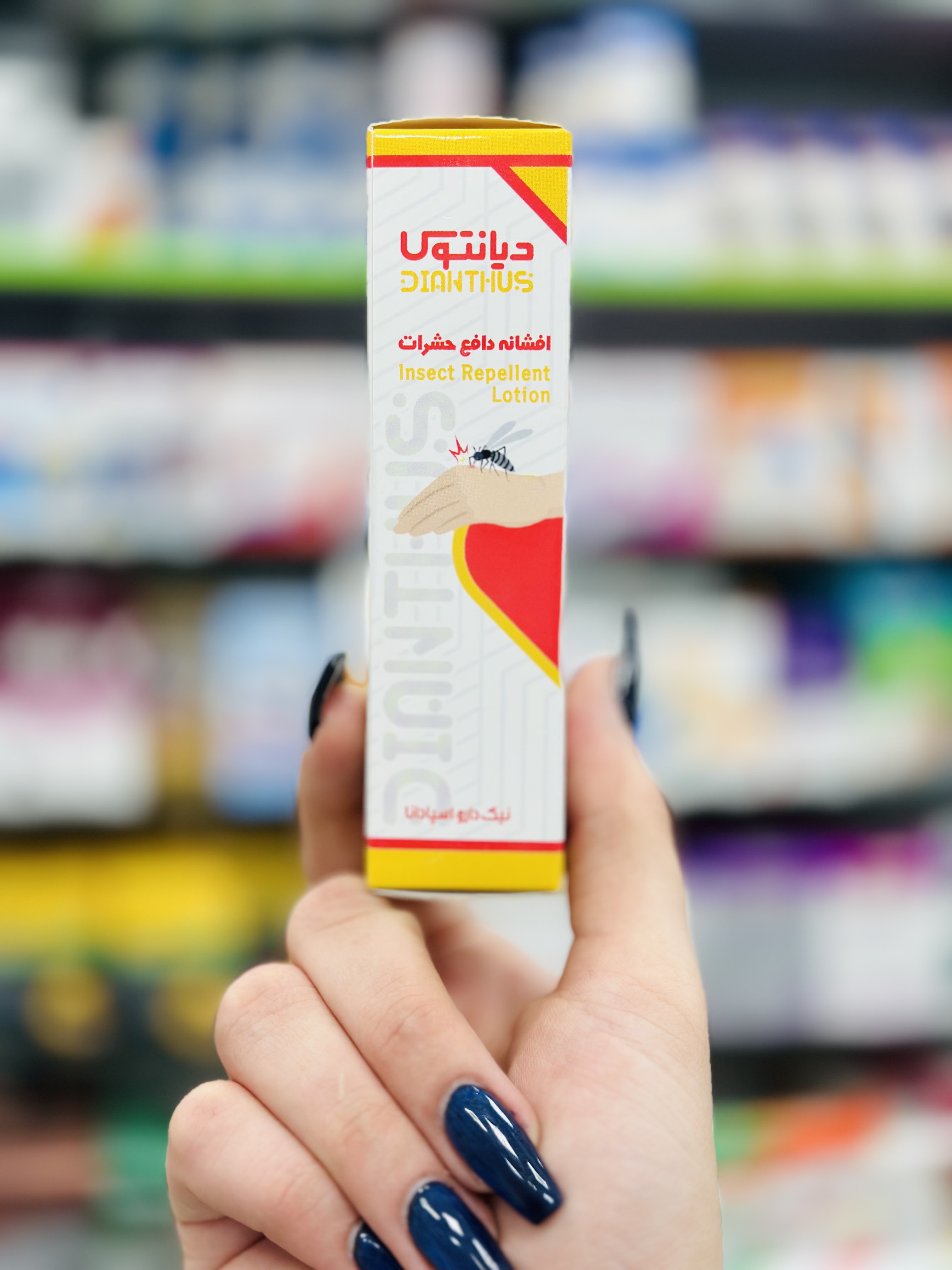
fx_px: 1760
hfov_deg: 30.3
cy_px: 635
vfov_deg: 39.7
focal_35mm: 48
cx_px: 476
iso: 80
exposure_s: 1/141
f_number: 1.78
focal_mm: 6.86
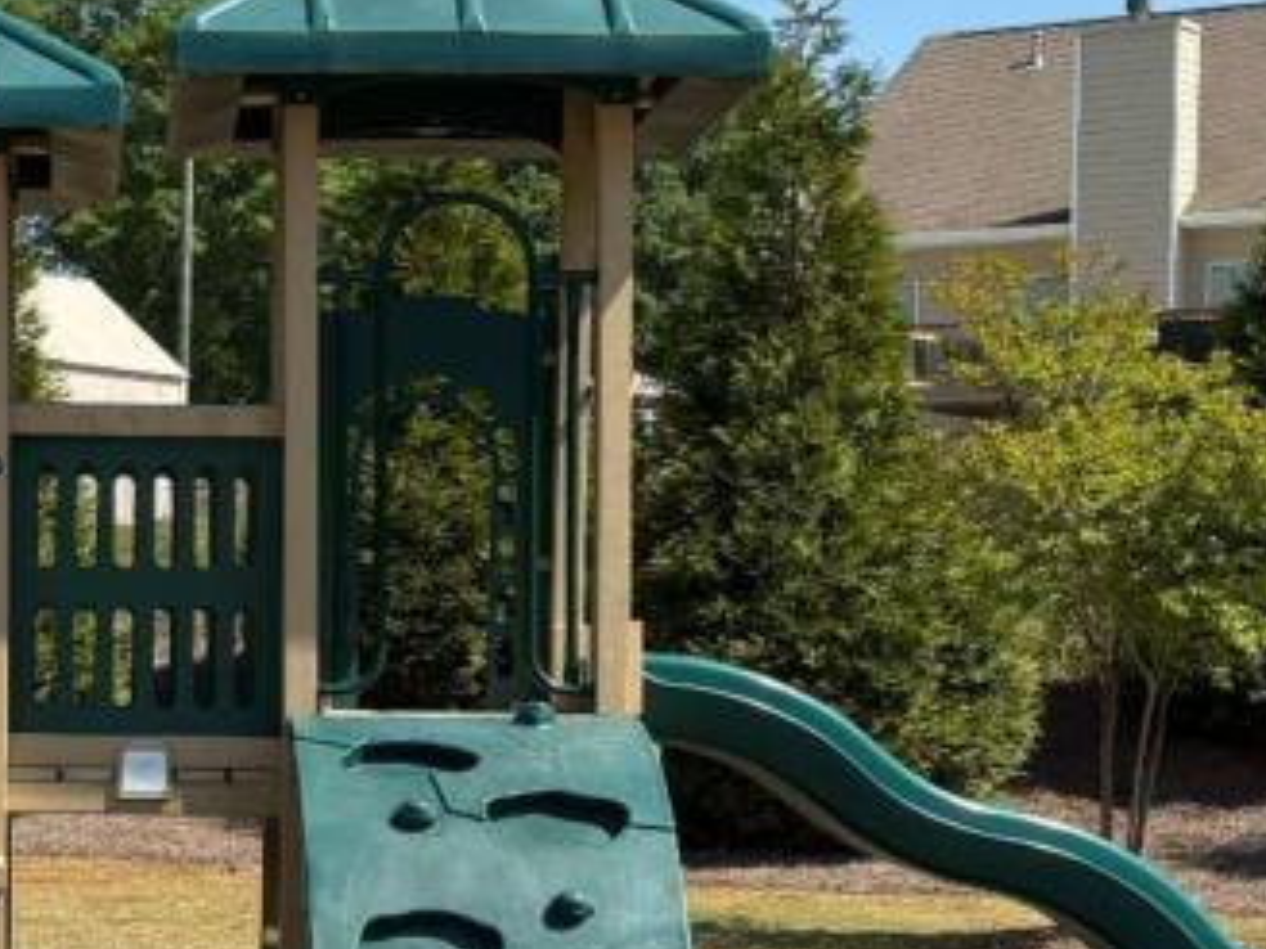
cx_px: 162
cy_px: 702
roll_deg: -0.7
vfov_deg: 15.5
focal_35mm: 95
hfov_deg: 20.3
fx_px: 3474
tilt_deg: -0.2
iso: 50
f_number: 1.6
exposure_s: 1/2538
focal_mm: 5.96
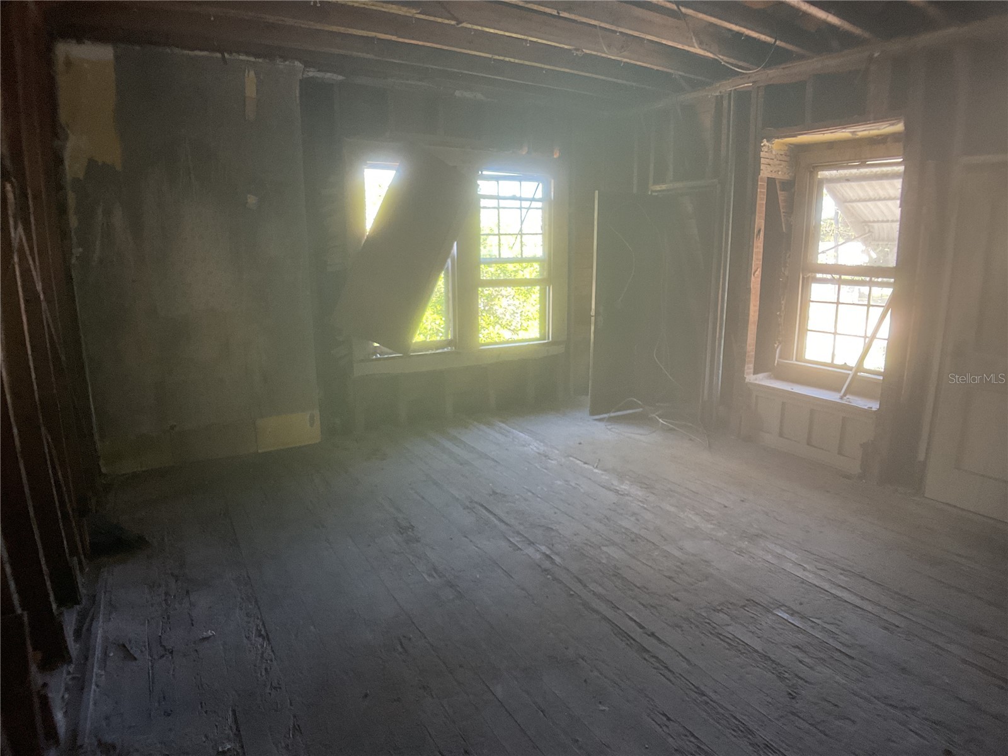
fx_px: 844
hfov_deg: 61.7
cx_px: 504
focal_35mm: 29
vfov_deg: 48.2
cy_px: 378
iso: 64
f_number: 1.8
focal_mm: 3
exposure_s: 1/60
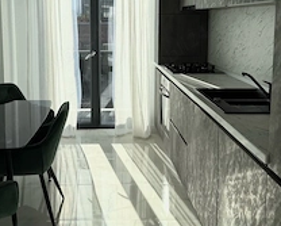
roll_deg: +0.0
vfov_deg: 33.0
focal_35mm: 45
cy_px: 61
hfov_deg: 40.9
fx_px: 375
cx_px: 109
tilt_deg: -6.6
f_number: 1.78
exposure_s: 1/1770
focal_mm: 6.76
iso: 80
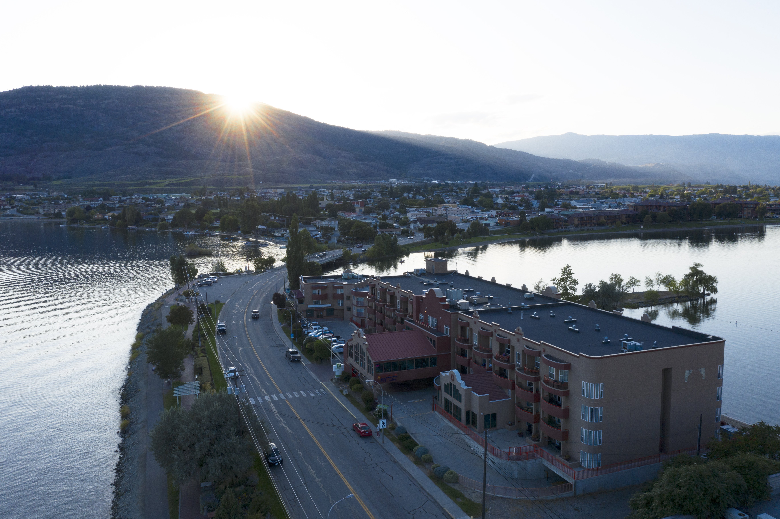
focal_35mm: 28
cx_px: 390
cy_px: 260
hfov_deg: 65.5
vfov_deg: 46.4
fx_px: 606
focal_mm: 10.26
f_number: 6.3
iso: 100
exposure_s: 1/240
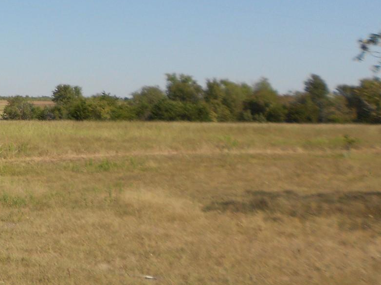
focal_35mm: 68
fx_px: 748
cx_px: -62
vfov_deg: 21.5
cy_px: 88
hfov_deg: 25.9
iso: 80
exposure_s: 1/1250
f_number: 3.2
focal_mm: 4.6
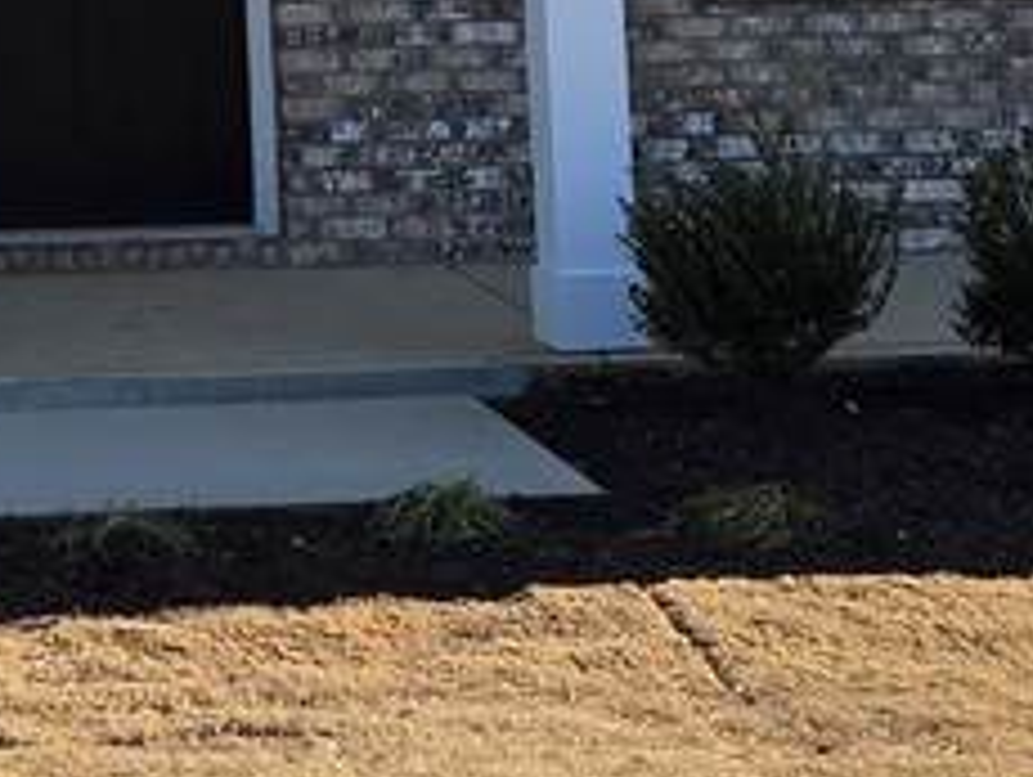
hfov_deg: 15.0
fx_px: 3824
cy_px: -629
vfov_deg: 10.8
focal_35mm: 128
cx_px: -144
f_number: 1.8
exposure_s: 1/3850
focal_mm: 5.4
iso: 80
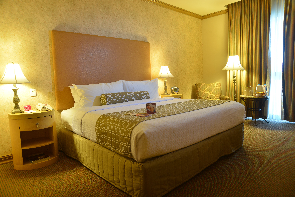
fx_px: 197
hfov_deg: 73.7
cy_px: 98
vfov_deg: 53.2
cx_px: 148
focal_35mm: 24
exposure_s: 1
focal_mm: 24
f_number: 5.6
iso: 100
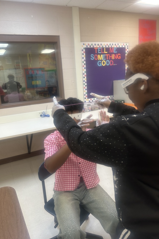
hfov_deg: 49.5
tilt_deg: -9.9
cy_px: 116
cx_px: 77
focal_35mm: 26
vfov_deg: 69.4
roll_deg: +3.1
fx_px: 172
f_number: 1.78
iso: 125
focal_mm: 6.86
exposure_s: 1/60
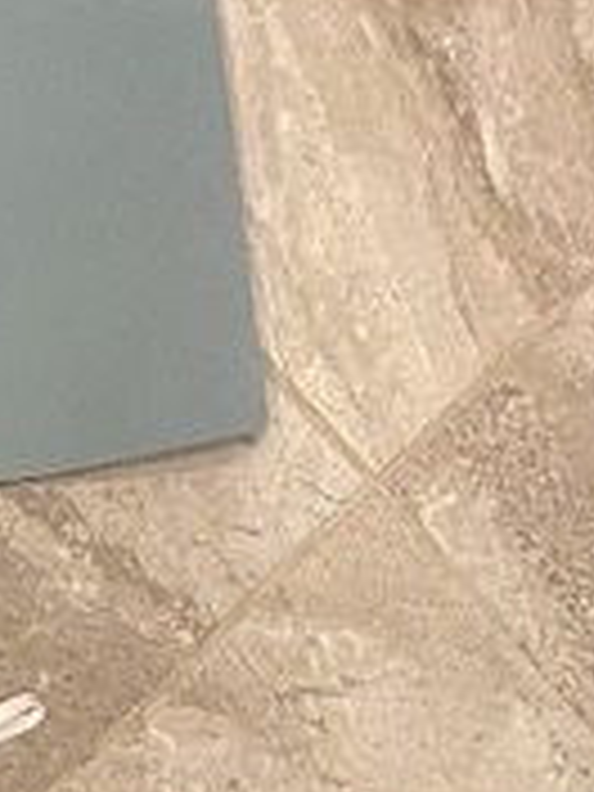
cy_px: 292
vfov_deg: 13.9
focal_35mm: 142
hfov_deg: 9.8
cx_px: -567
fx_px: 3249
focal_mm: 5.1
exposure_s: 1/25
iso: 640
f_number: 1.6
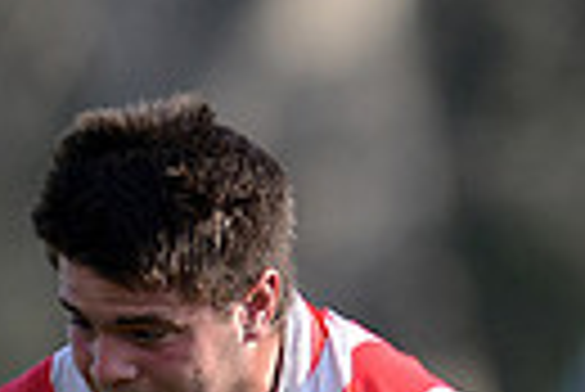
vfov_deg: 0.7
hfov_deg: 1.1
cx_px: 126
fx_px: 30437
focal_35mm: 1871
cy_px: 795
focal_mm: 420
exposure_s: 1/2000
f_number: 4
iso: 560
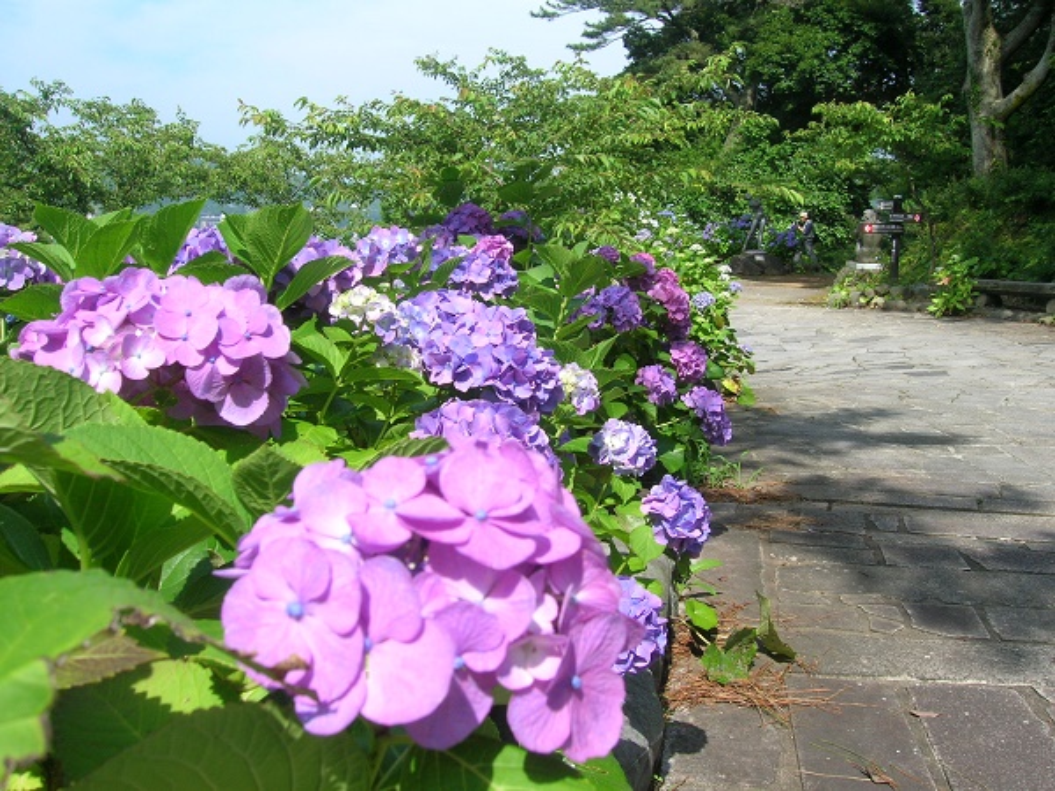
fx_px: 1036
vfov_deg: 41.8
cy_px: 396
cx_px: 528
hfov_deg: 54.0
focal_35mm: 34
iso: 50
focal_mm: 5.7
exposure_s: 1/205
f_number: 4.9
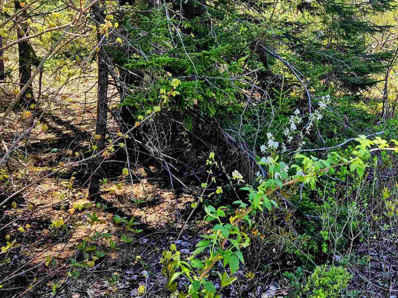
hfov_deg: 44.7
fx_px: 471
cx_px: 281
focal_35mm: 41
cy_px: 65
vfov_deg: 34.2
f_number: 1.8
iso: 25
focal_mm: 5.4
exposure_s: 1/338
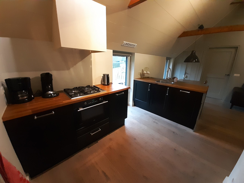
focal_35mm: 13
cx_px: 122
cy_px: 92
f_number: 2.2
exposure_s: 1/20
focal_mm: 1.13
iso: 400
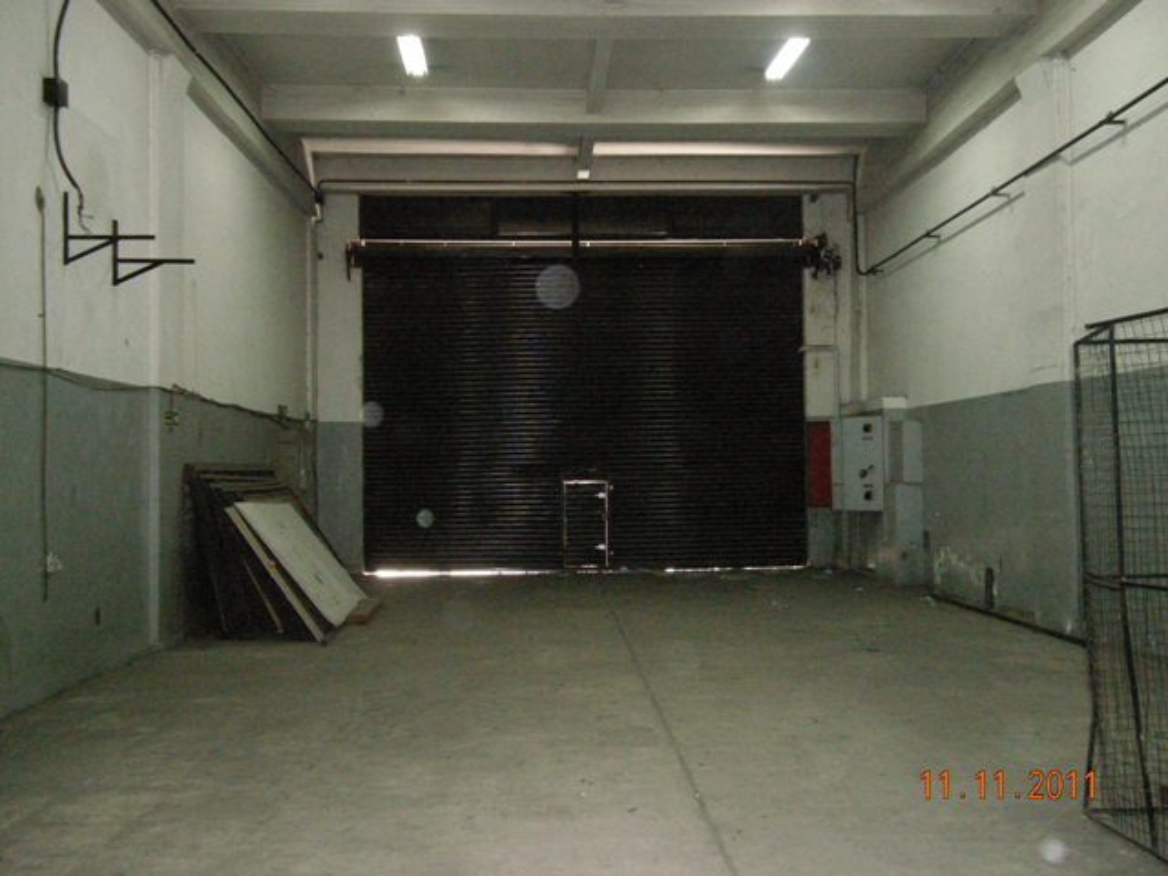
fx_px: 1248
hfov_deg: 50.1
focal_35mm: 37
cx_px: 584
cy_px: 438
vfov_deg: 38.7
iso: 1000
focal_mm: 7.9
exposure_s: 1/60
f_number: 2.8
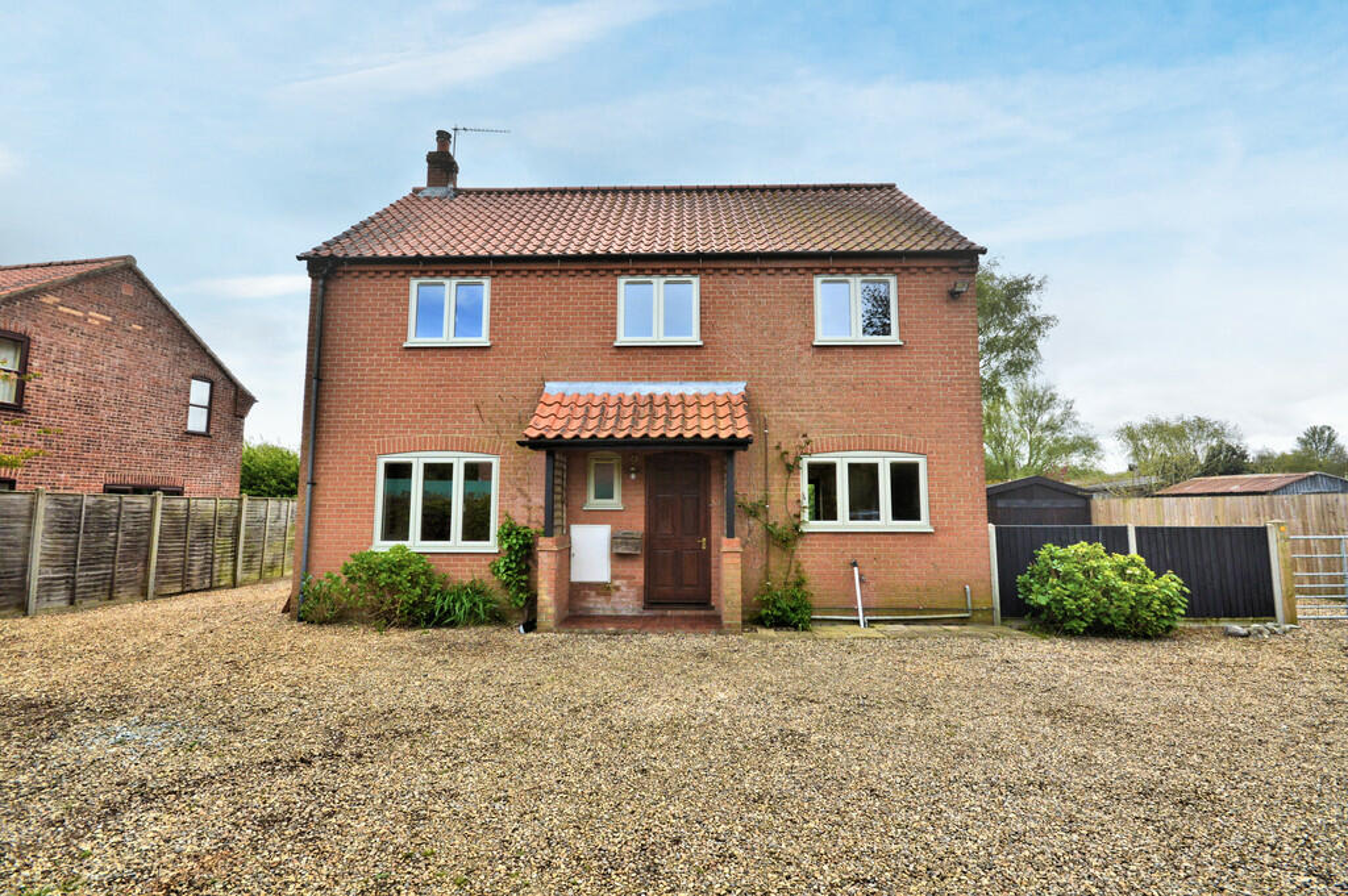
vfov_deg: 77.2
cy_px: 448
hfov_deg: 100.4
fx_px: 561
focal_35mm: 15
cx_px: 674
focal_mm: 10
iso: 400
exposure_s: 1/400
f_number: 11
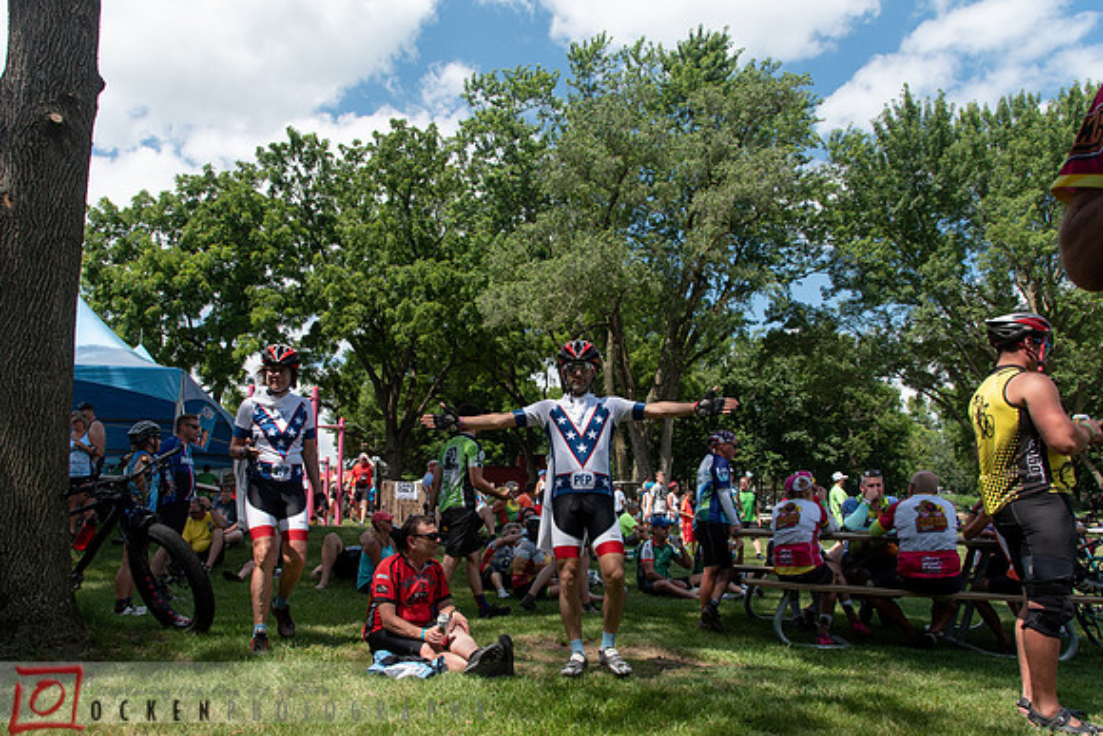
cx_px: 515
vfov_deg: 47.2
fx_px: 840
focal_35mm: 27
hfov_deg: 66.5
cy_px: 415
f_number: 7.1
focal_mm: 24
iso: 200
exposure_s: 1/1000
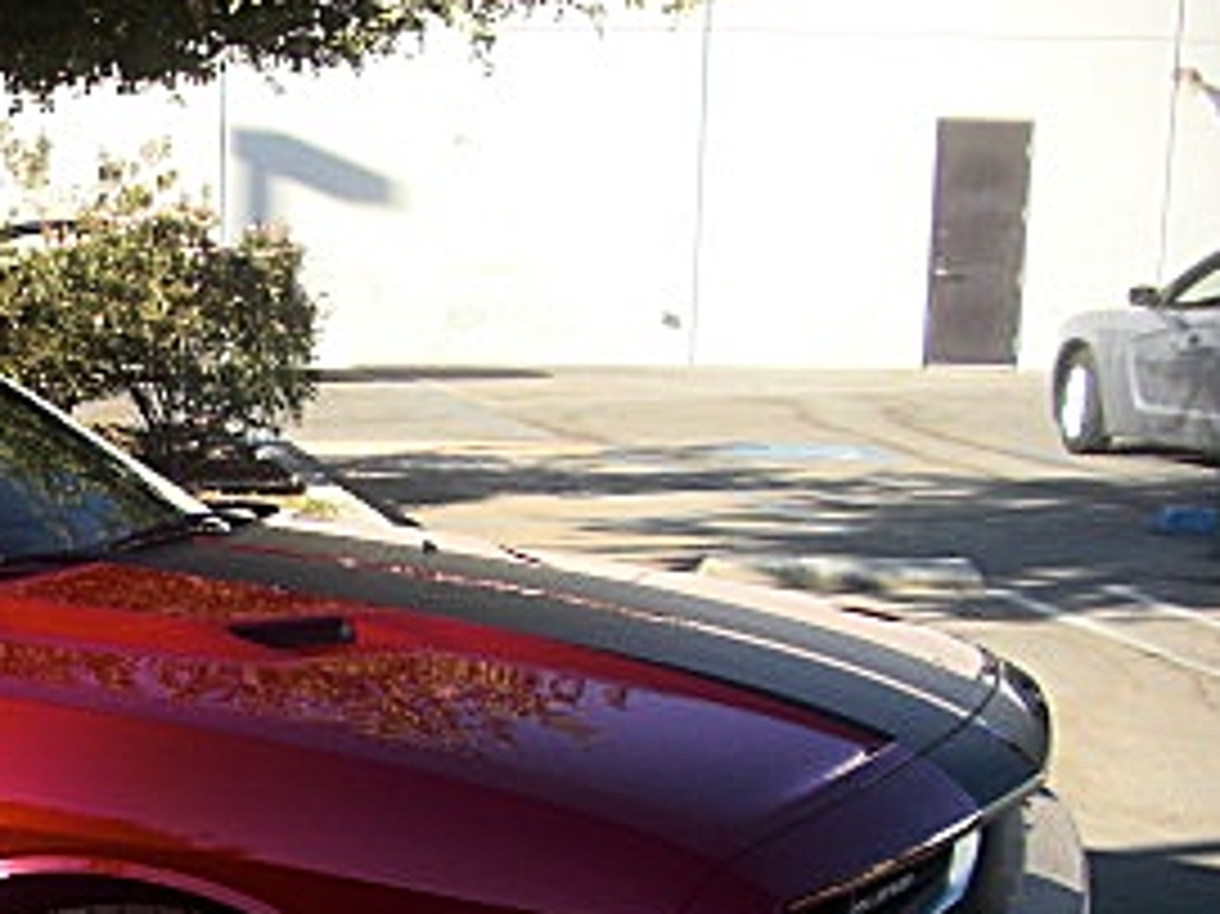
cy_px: 896
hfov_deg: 21.5
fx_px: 2994
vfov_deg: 17.0
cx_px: -203
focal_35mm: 85
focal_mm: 6.3
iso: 50
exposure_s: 1/320
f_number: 2.8
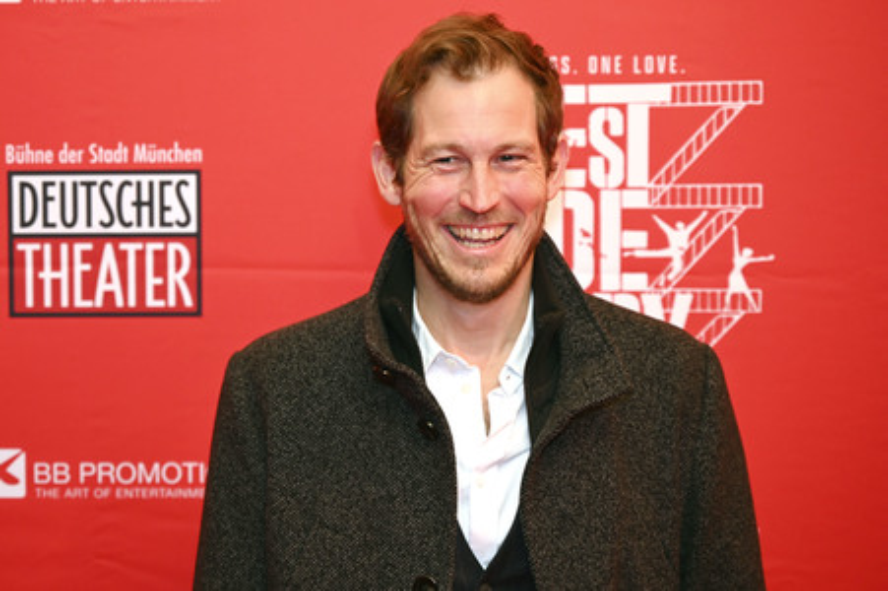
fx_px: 1849
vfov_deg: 18.2
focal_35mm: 75
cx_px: 444
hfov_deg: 27.0
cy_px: 296
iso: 1250
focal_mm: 75
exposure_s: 1/125
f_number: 2.8
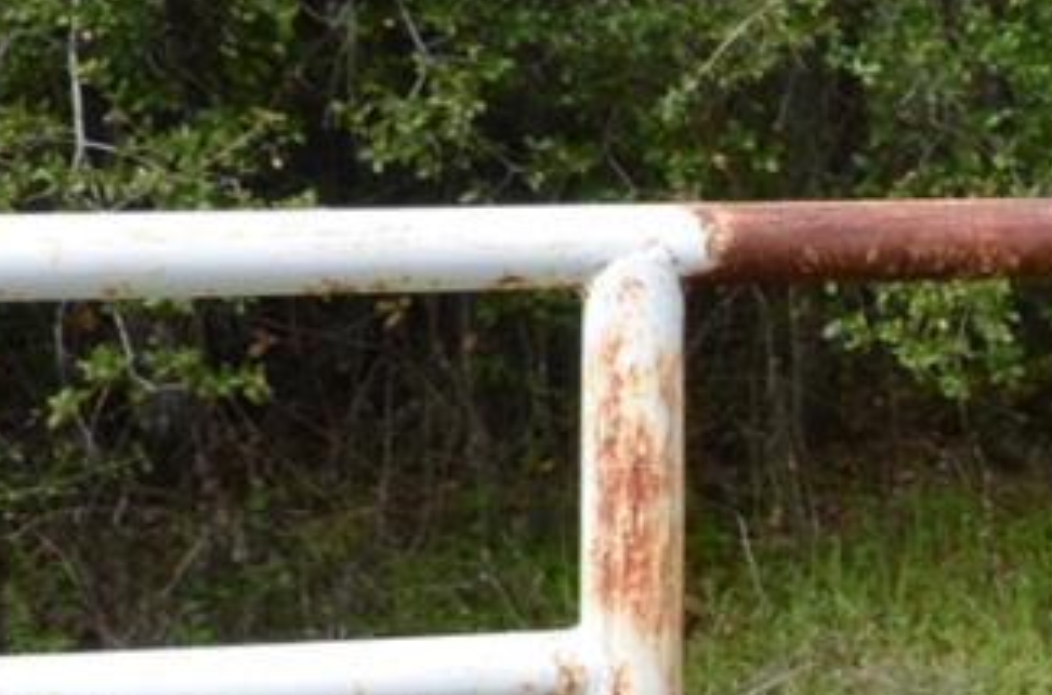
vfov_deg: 6.1
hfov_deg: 8.7
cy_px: 978
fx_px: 6468
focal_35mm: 222
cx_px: 2237
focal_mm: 32
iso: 140
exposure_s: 1/250
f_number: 8
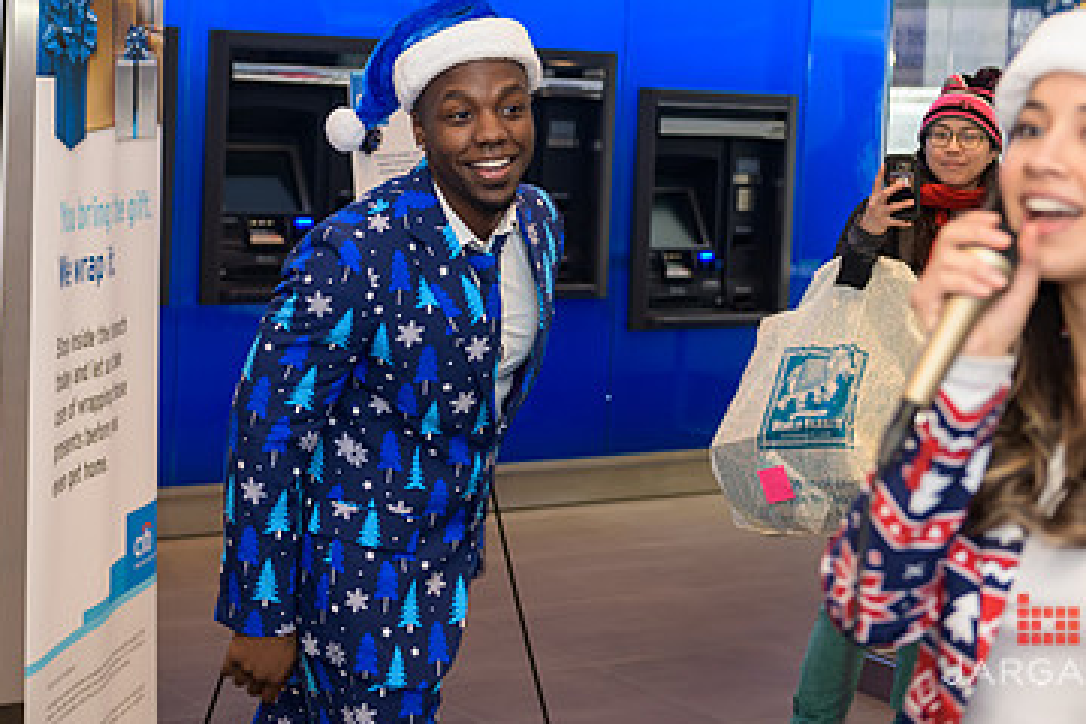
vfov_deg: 19.0
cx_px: 356
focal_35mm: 71
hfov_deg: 28.3
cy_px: 167
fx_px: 2142
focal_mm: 44
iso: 400
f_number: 3.2
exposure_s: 1/125
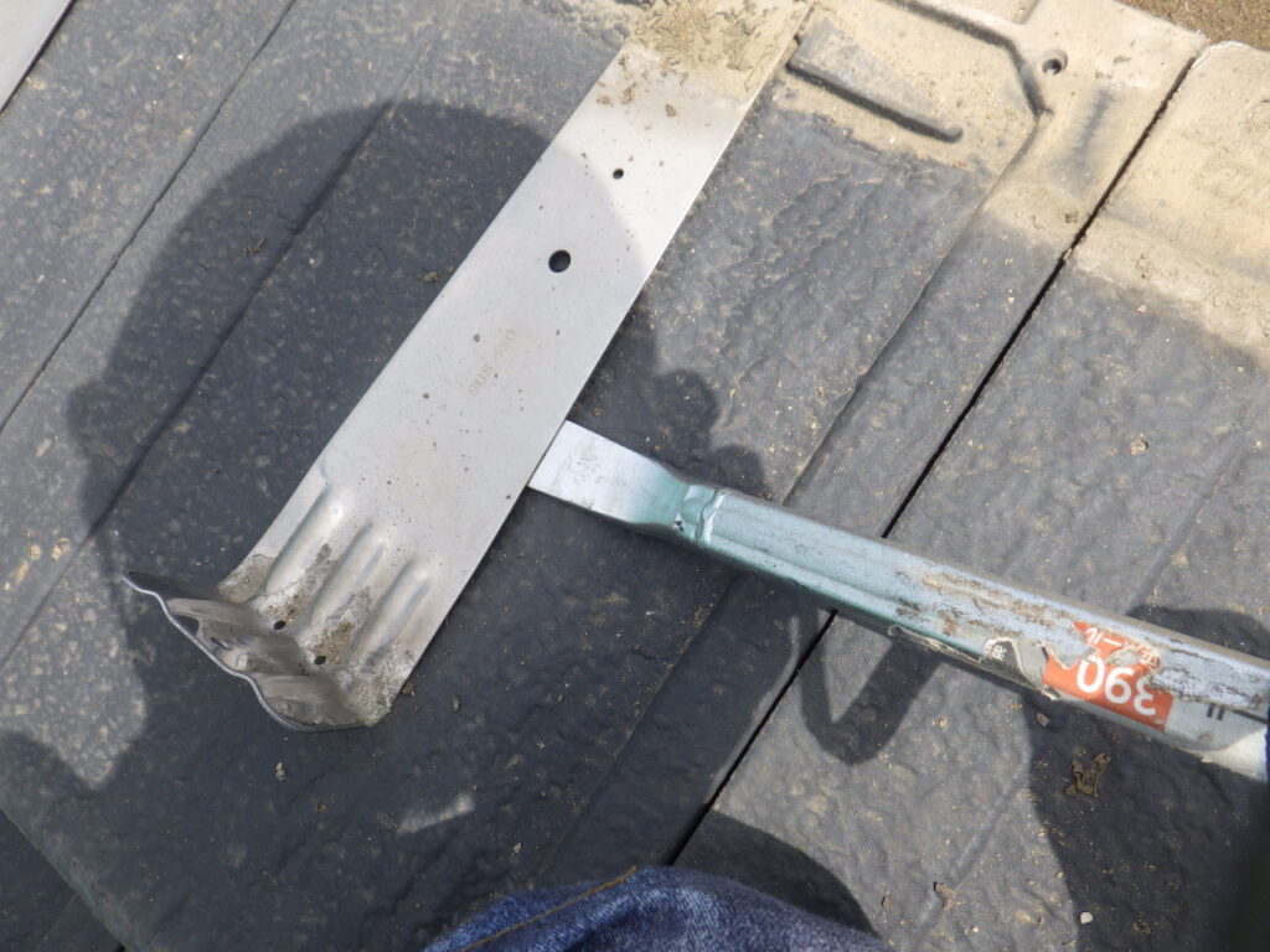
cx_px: 635
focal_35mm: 28
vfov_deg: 49.7
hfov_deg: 63.4
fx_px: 1027
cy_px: 476
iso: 125
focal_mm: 5
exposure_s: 1/640
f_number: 4.2
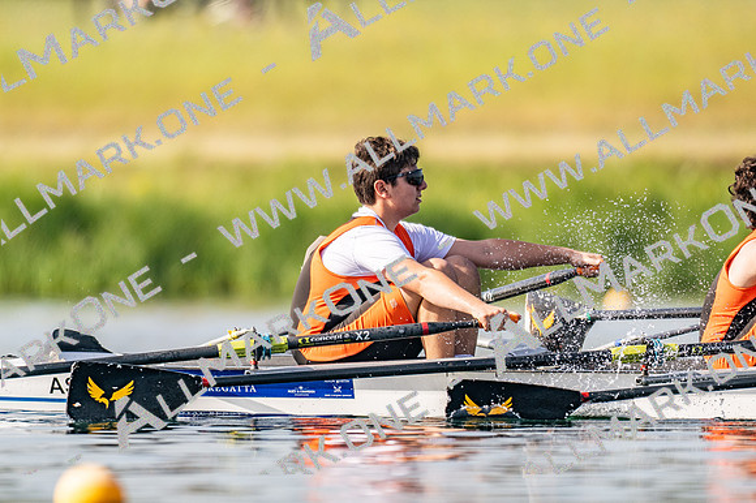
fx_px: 18889
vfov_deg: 1.5
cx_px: 378
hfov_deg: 2.3
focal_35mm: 900
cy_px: 252
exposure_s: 1/2500
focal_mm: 600
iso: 200
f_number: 4
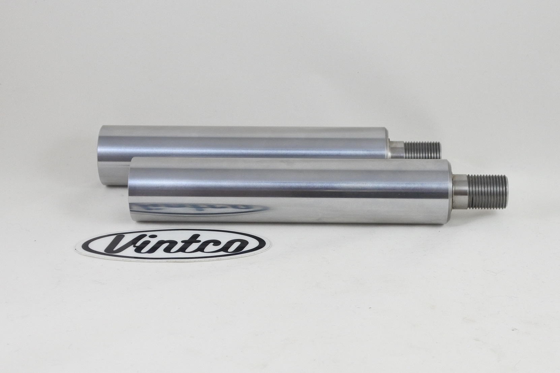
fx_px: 669
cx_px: 280
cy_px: 186
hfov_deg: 45.4
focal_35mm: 43
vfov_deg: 31.2
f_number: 4.5
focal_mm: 16.1
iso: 450
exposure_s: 1/125
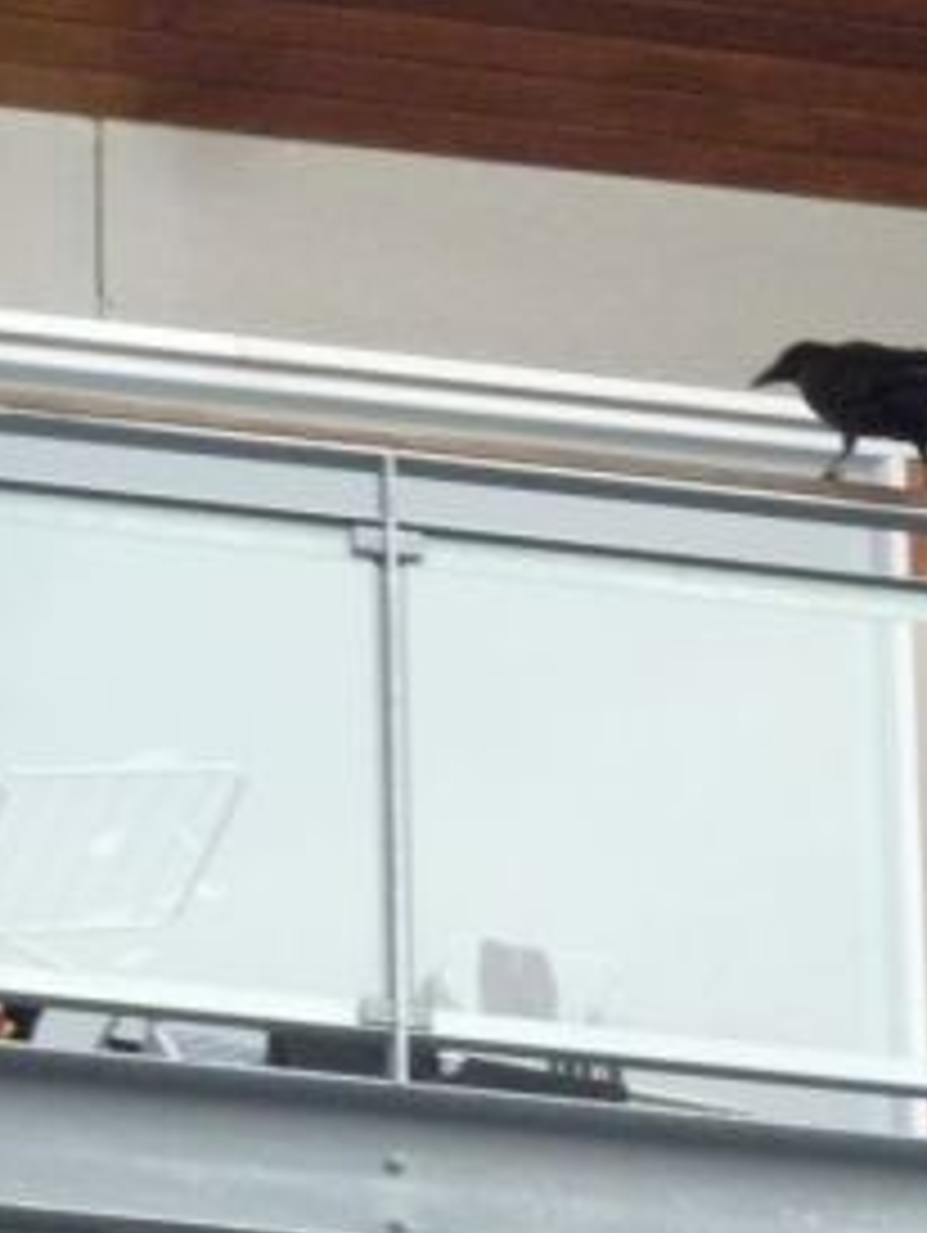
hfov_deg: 3.5
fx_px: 15294
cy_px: 1341
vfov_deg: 4.6
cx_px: 922
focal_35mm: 429
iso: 800
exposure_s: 1/320
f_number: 4.5
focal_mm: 32.1
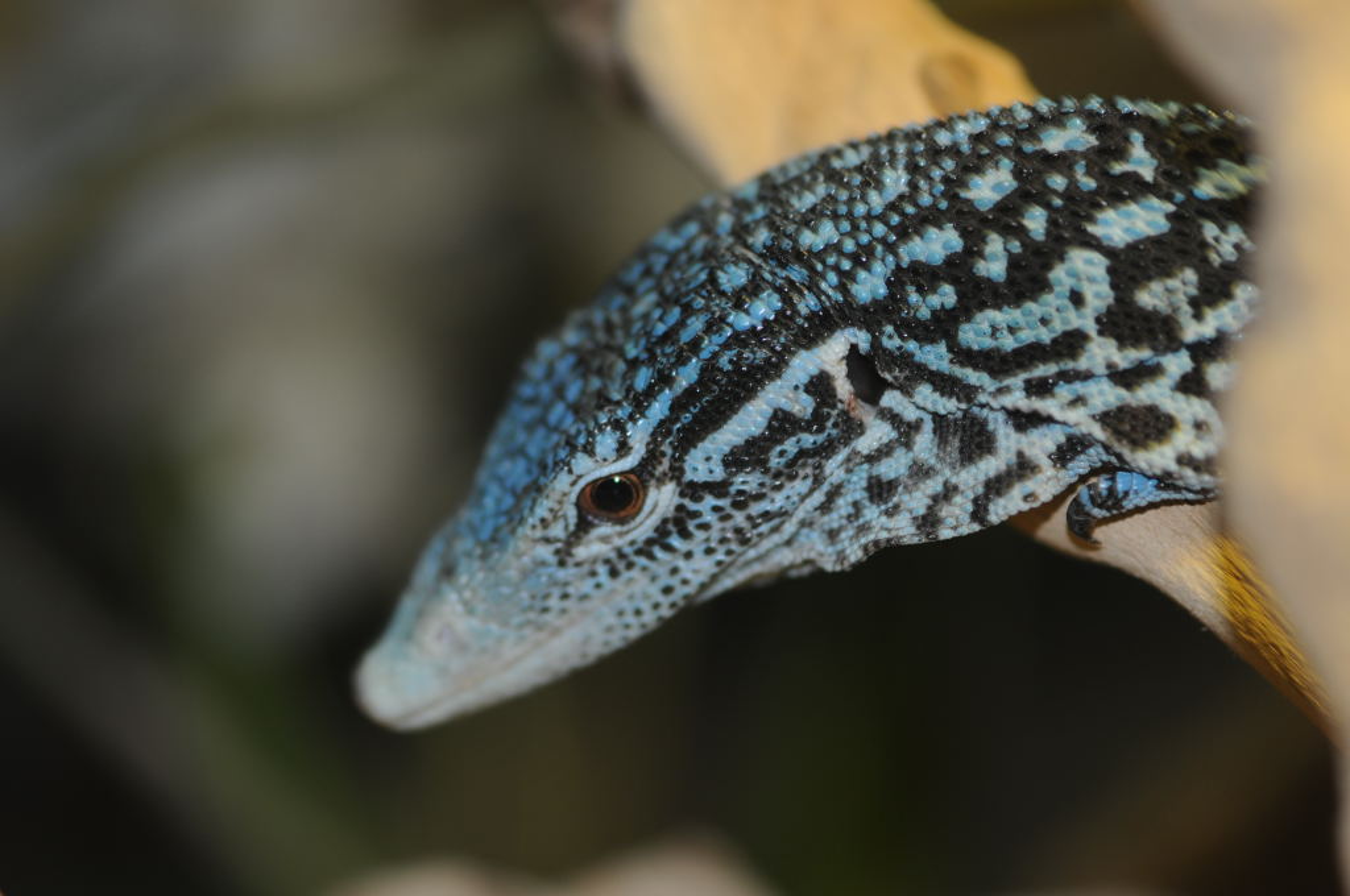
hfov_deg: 13.1
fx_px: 5899
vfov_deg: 8.7
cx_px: 675
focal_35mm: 158
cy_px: 448
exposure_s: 1/60
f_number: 3.5
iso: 200
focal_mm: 105
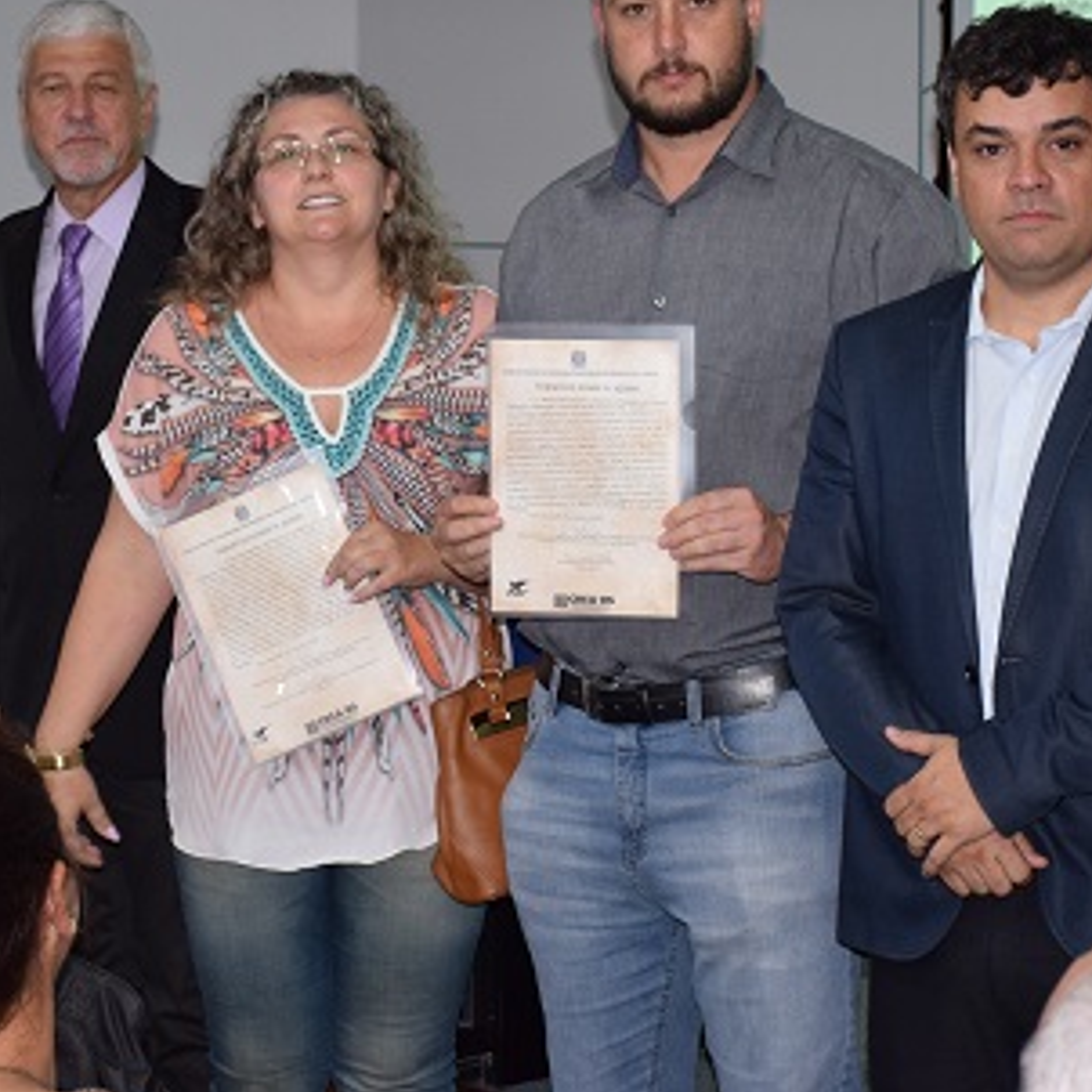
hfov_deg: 17.2
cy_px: 362
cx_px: 539
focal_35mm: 101
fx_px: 3605
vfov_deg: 17.2
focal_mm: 38
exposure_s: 1/100
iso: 800
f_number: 5
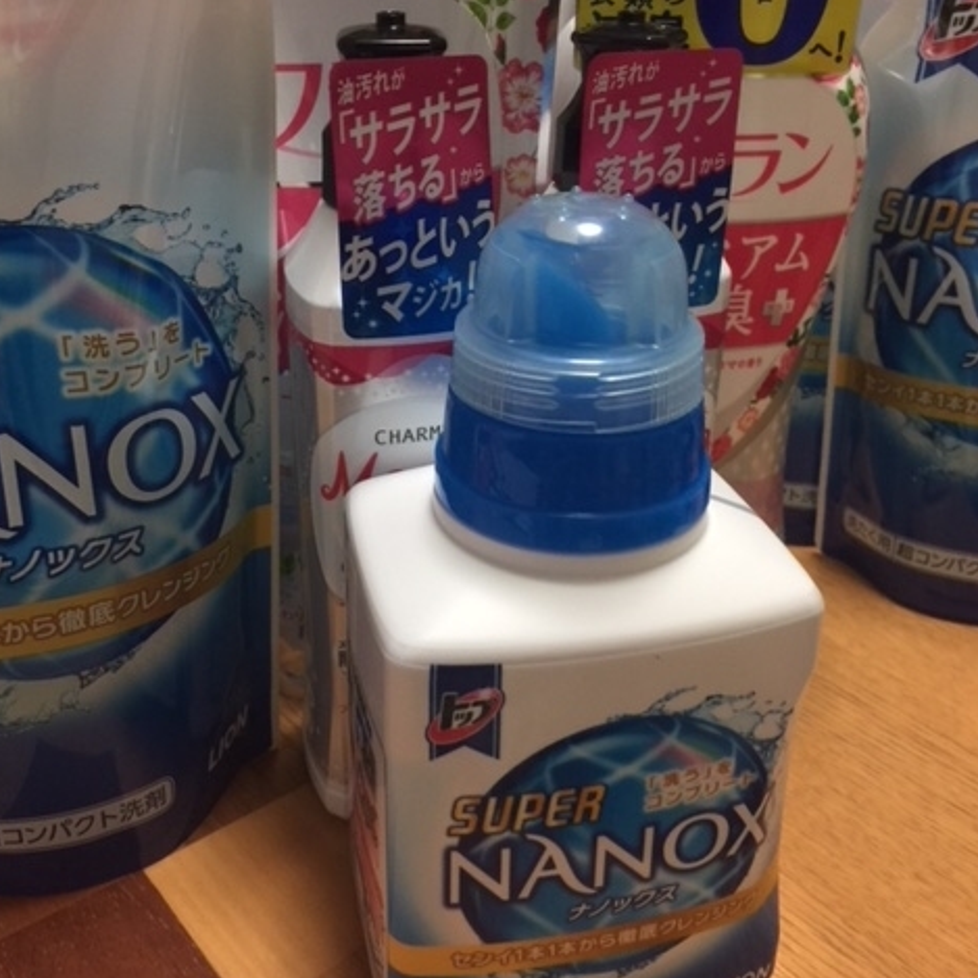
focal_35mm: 35
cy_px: 400
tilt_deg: -23.6
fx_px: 1119
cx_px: 486
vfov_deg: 47.0
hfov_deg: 47.2
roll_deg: -0.9
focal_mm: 4.15
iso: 64
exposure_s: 1/15
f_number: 2.2
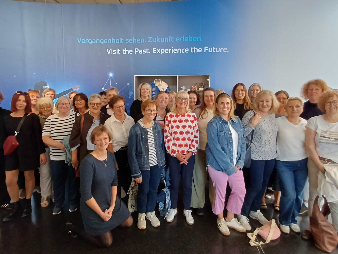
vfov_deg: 65.7
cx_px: 164
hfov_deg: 81.7
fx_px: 195
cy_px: 110
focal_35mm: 20
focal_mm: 1.64
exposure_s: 1/50
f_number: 2.2
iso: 125
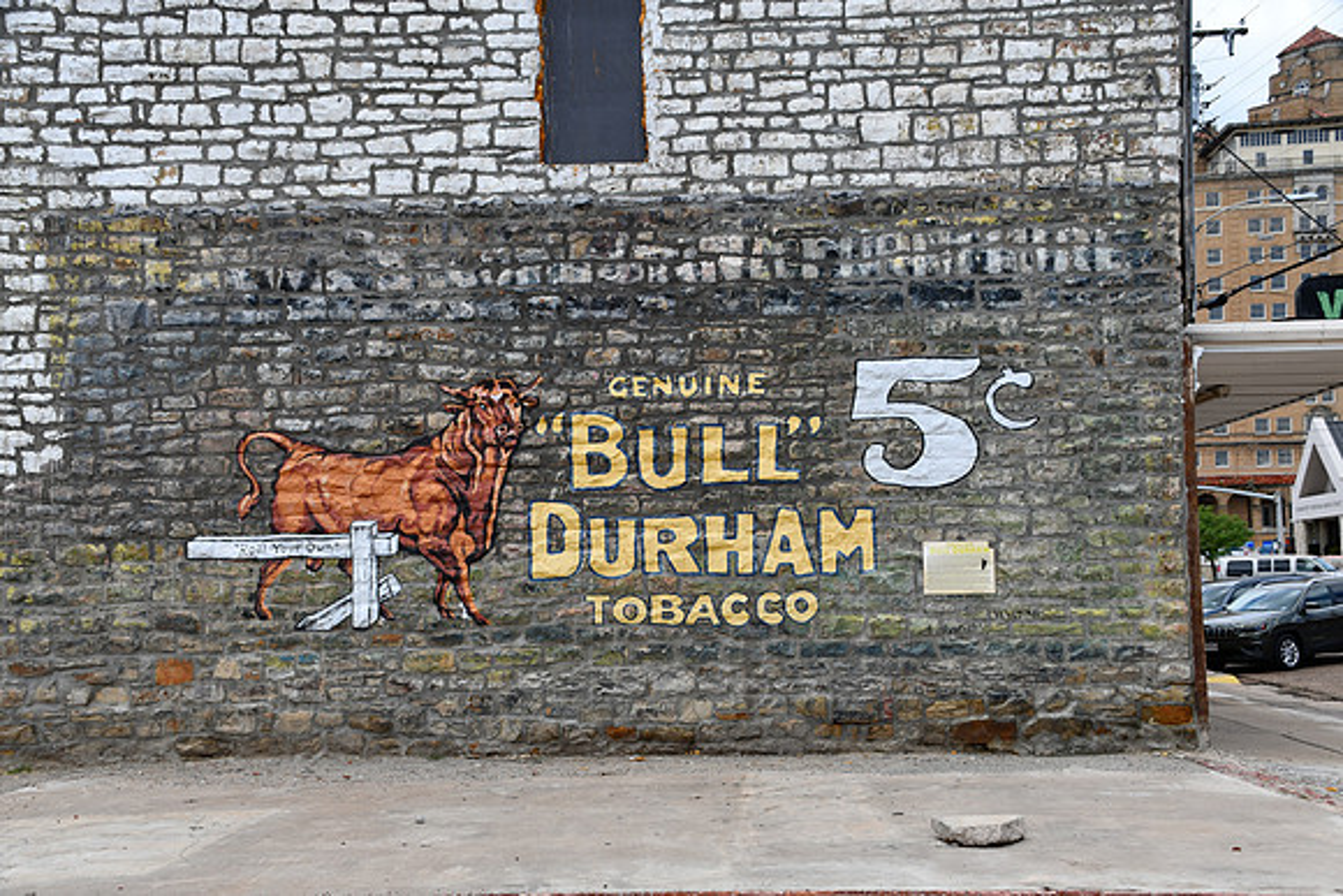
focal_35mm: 46
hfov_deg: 42.7
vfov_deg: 29.3
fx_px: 1716
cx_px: 672
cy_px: 448
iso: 100
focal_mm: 31
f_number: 8
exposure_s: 1/250
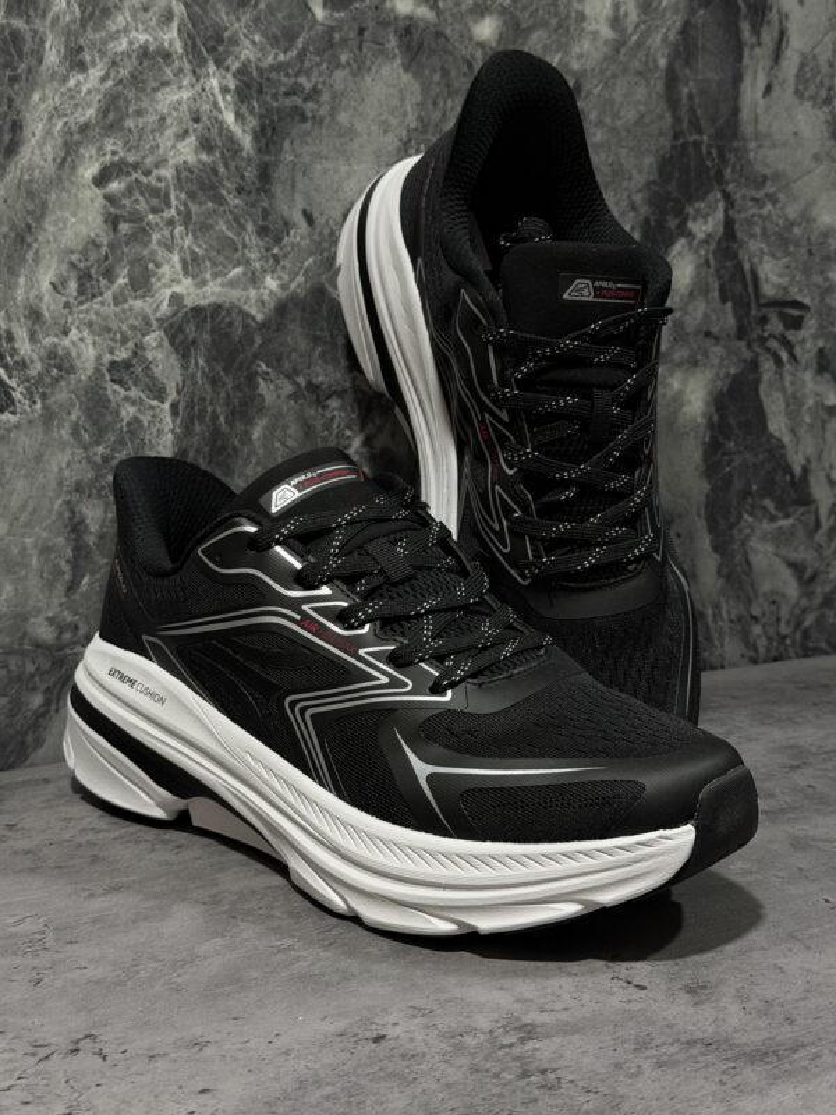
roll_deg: +0.3
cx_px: 418
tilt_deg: -10.3
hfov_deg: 30.3
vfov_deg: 39.7
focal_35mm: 48
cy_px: 558
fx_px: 1546
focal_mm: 6.76
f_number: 1.78
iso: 320
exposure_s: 1/40
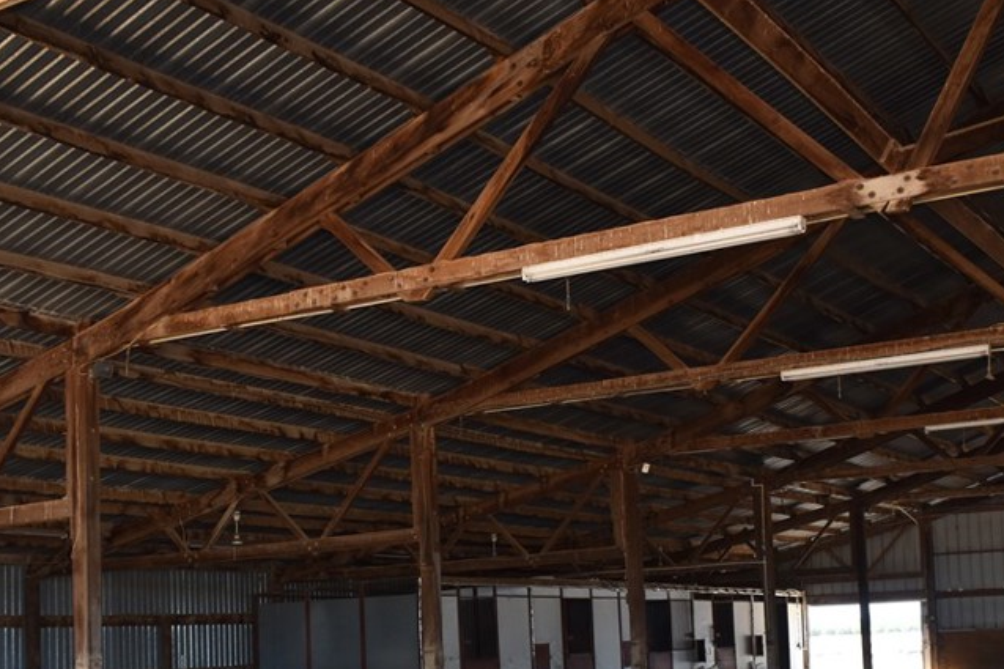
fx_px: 1478
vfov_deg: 25.1
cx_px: 522
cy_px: 523
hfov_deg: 37.5
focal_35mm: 53
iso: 360
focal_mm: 22
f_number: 5
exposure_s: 1/200
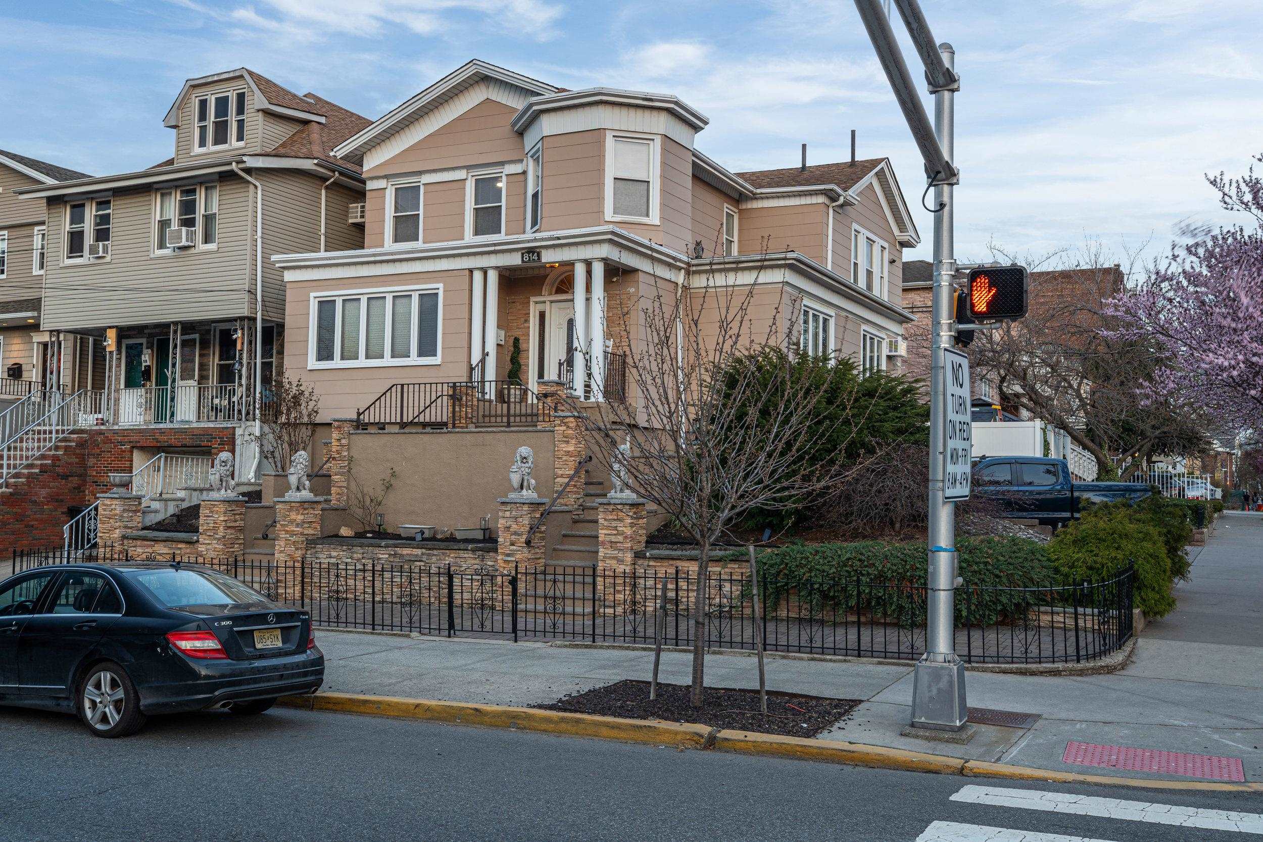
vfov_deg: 37.9
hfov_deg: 54.4
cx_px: 632
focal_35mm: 35
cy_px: 421
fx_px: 1228
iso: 250
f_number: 9
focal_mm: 35
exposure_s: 1/5
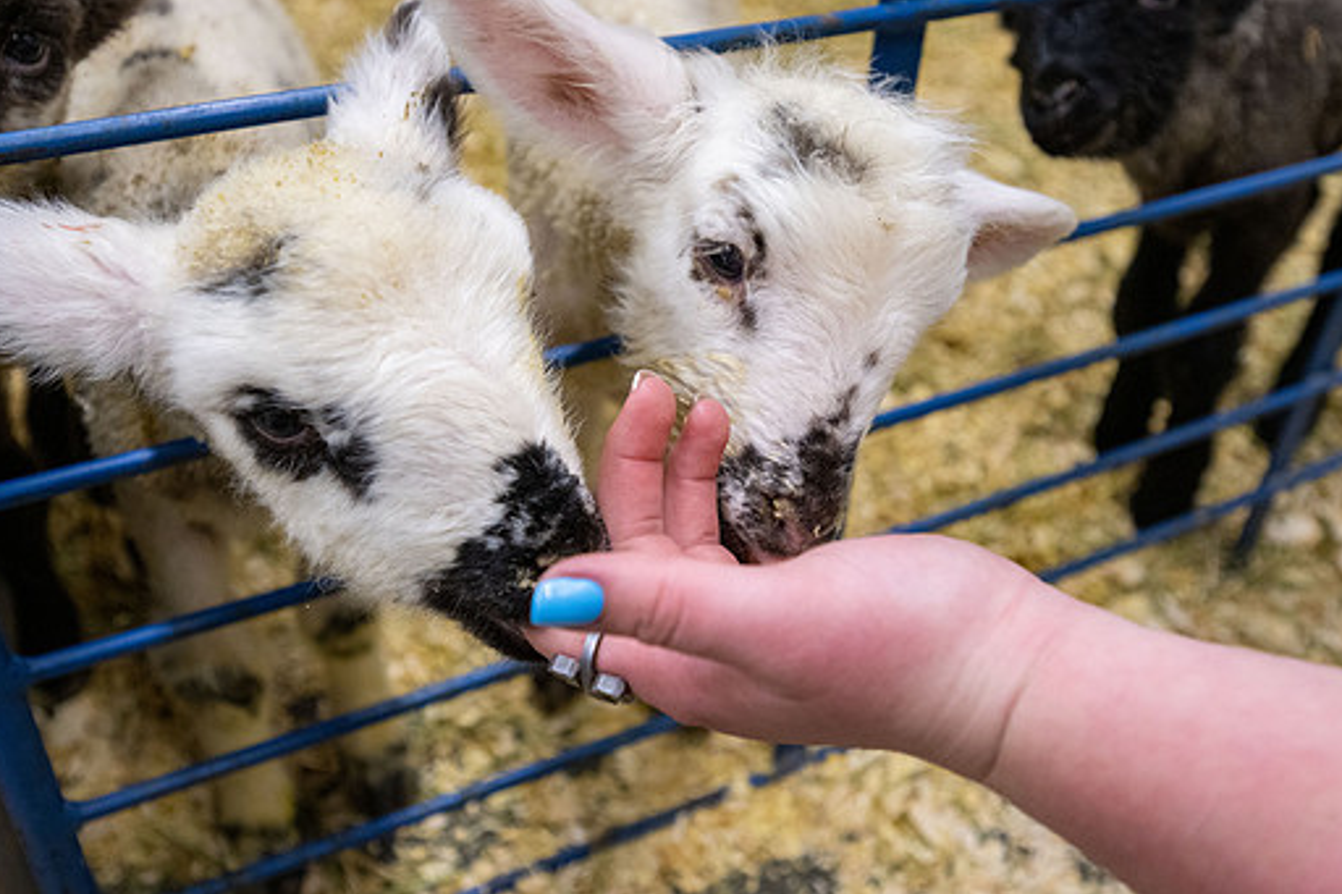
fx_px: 1267
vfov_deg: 38.9
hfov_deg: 55.8
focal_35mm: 34
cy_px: 439
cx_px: 661
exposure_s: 1/200
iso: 3200
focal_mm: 30
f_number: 4
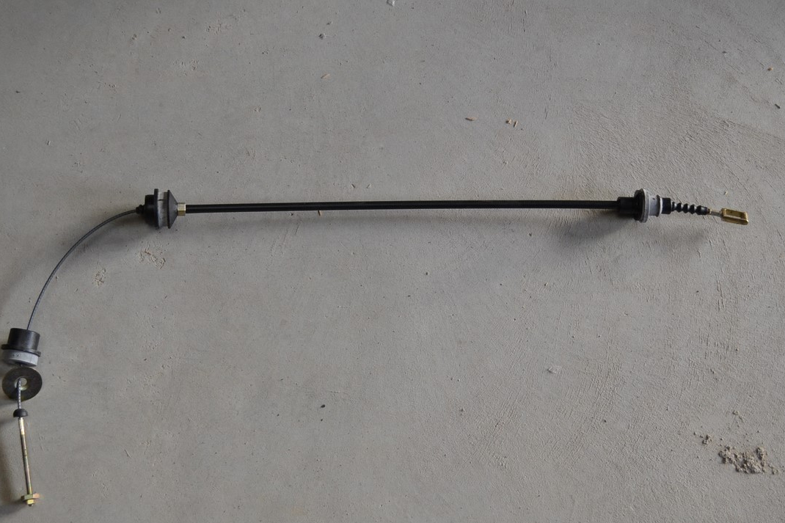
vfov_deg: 25.5
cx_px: 340
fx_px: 1155
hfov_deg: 37.5
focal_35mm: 53
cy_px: 283
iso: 640
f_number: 4.5
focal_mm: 28
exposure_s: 1/60
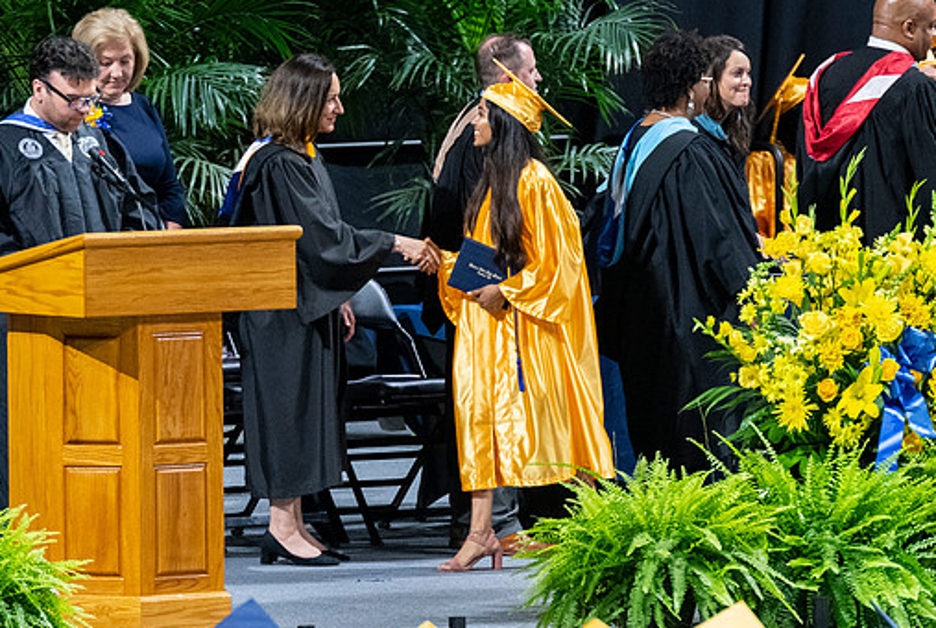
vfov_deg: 3.0
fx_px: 12033
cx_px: 502
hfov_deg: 4.5
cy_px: 386
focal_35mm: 462
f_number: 4
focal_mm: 200
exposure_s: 1/200
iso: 2000
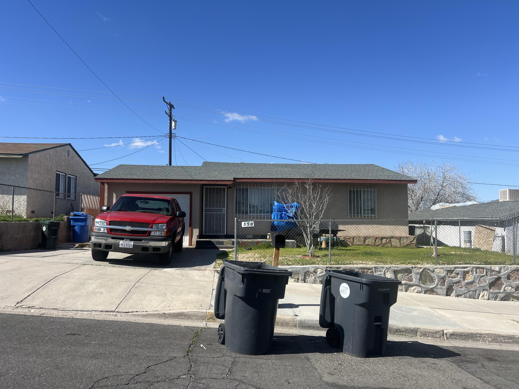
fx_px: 390
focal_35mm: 26
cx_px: 260
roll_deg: +0.3
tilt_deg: +2.8
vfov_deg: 53.1
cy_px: 194
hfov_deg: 67.3
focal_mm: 5.7
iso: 50
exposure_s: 1/5076
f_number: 1.5
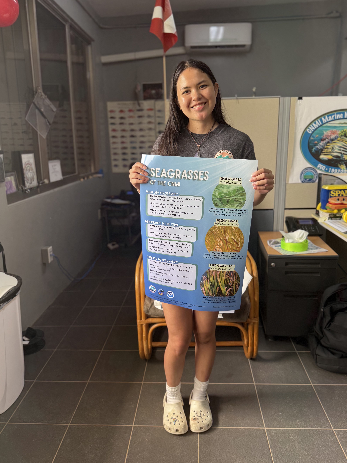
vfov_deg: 67.3
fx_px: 348
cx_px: 178
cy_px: 224
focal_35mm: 26
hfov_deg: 53.1
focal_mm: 6.76
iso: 125
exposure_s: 1/120
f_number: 1.78
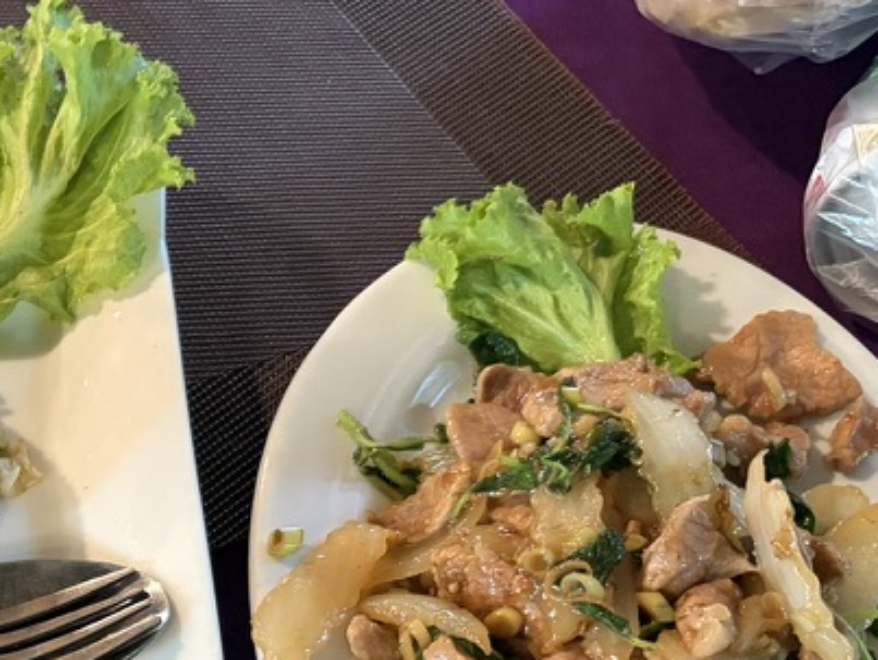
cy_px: 619
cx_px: -148
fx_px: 1676
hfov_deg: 26.4
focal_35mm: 66
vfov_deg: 21.7
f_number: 1.6
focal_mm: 5.96
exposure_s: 1/53
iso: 500
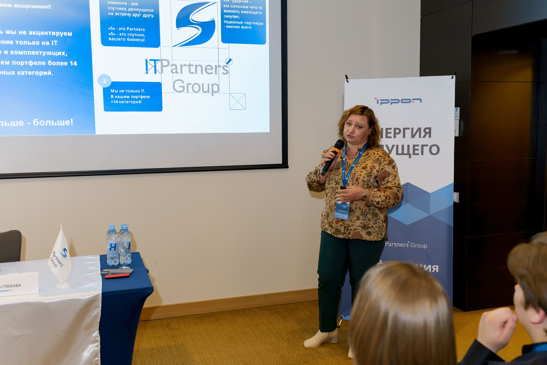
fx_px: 547
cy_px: 182
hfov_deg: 53.1
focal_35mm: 36
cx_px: 274
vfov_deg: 36.9
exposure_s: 1/125
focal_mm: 36
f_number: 4.5
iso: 1600
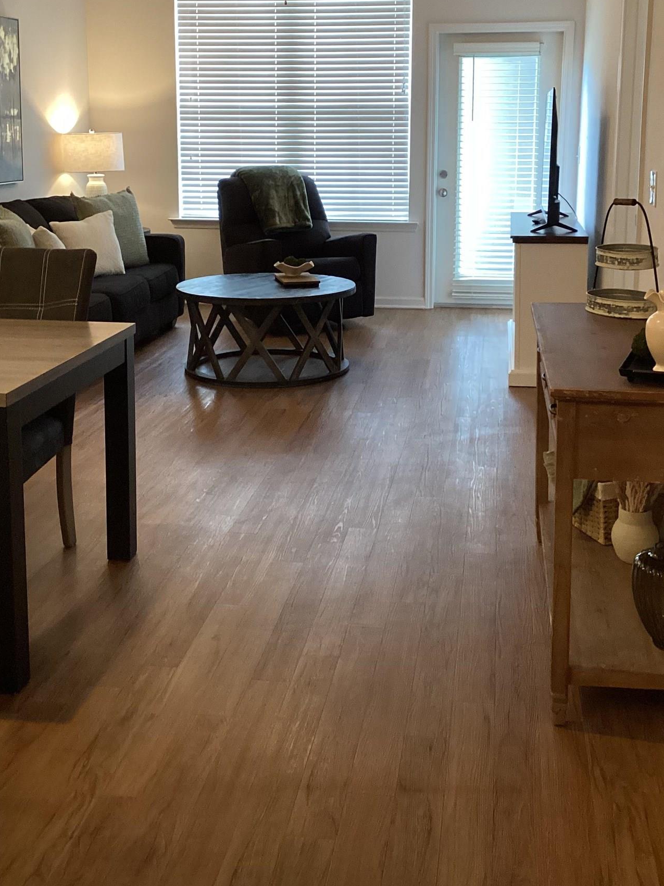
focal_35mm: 42
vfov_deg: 44.2
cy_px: 302
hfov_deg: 34.3
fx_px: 1075
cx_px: 365
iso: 250
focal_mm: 3.3
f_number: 2.4
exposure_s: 1/60
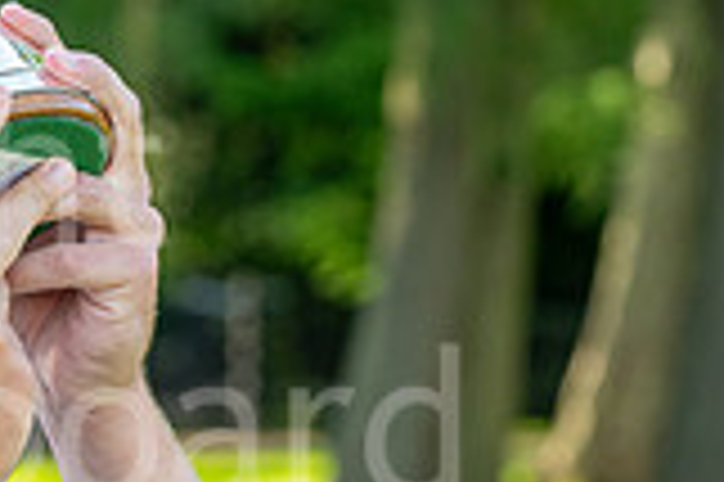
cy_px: 466
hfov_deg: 5.8
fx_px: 7172
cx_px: -112
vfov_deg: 3.8
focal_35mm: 357
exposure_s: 1/125
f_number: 5.6
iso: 200
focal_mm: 99
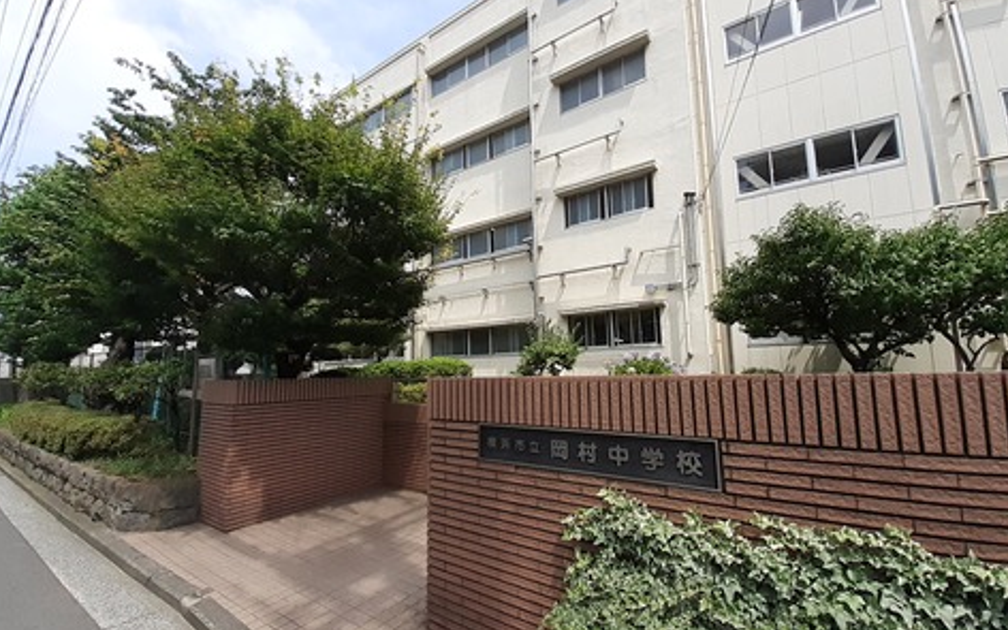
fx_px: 385
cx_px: 502
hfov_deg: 105.3
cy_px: 327
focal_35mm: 14
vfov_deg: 78.6
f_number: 2.2
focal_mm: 1.13
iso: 100
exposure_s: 1/1071
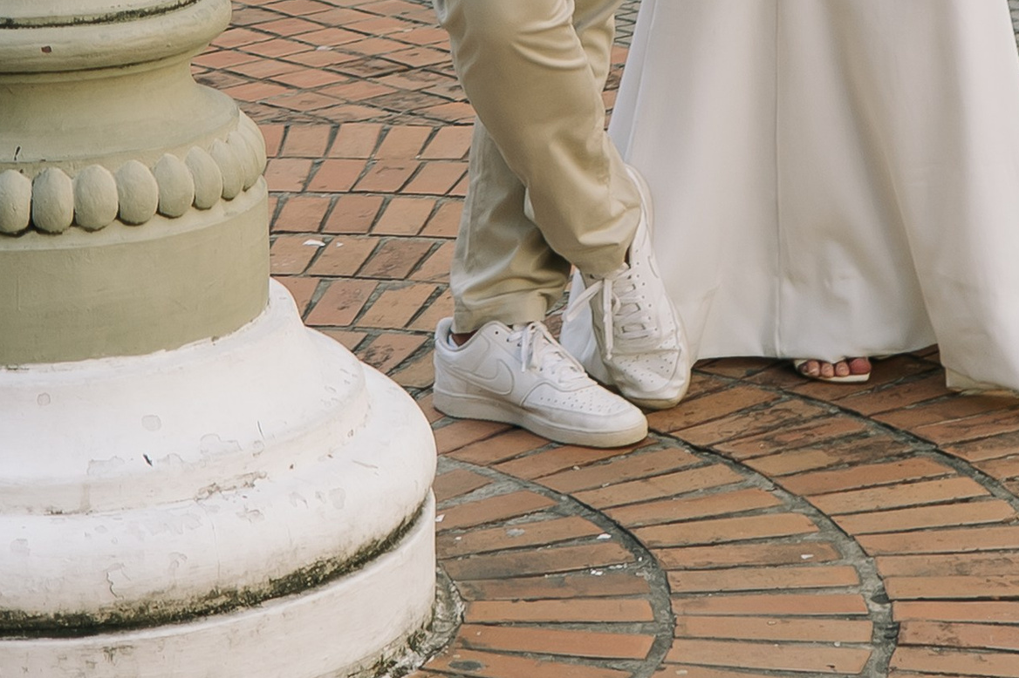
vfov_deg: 8.7
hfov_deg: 13.9
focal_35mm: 148
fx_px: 4188
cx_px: 564
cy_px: -719
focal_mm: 30
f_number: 2.5
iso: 80
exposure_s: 1/200
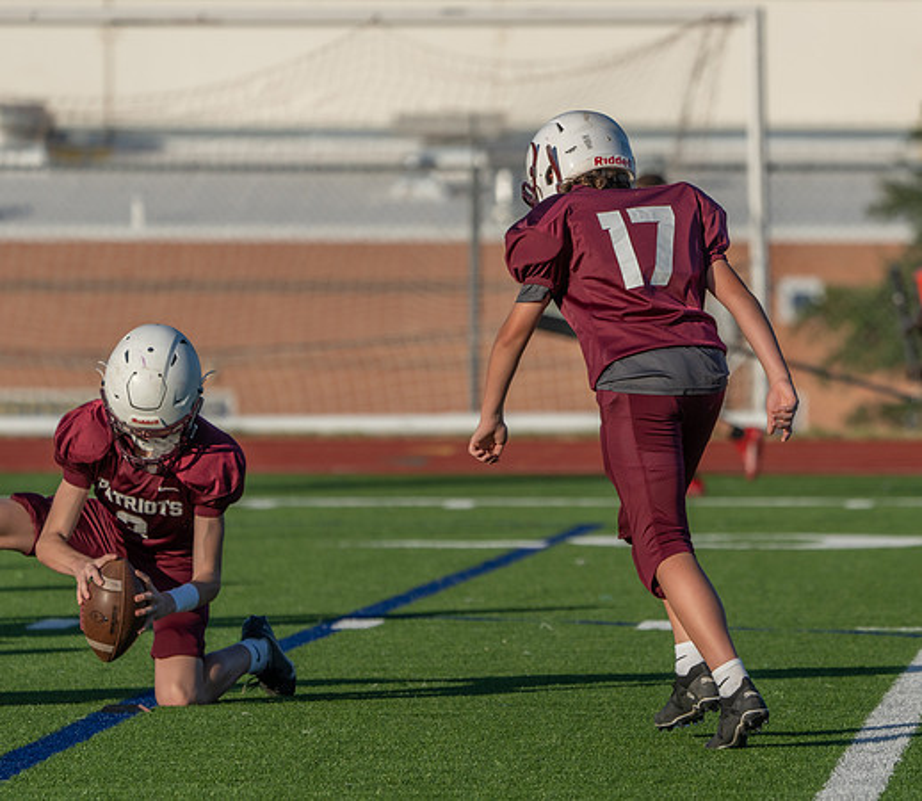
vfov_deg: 4.1
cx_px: 705
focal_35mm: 398
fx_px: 11230
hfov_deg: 4.7
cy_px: 424
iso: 125
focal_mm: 274
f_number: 5.6
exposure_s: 1/1000
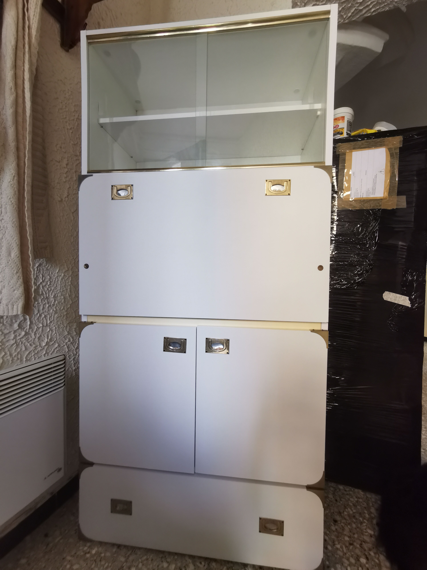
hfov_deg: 78.1
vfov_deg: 94.5
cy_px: 285
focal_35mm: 16
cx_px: 214
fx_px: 263
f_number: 2.2
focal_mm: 2.35
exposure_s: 1/33.3
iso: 160
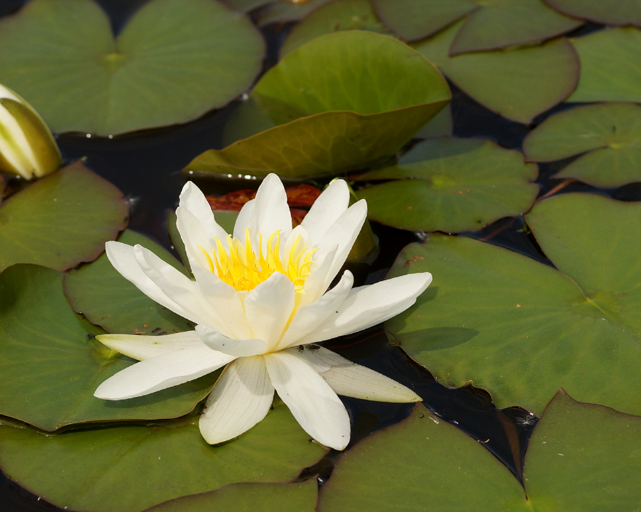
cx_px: 234
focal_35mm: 183
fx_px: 3471
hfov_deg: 10.5
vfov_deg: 8.4
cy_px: 276
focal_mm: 100
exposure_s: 1/640
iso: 100
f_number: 5
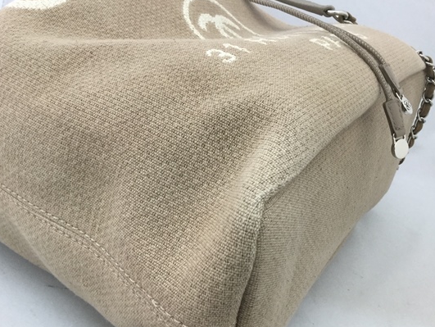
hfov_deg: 52.5
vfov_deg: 40.7
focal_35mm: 35
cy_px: 178
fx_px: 440
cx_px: 238
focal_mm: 3.3
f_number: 2.4
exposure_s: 1/33
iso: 50
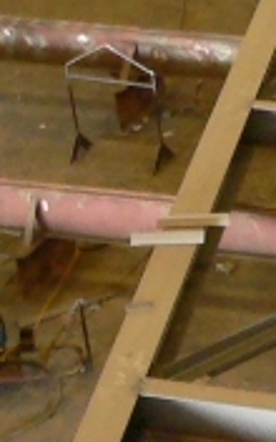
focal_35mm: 218
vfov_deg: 9.5
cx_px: 836
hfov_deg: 5.6
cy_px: -119
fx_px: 2624
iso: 200
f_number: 2.8
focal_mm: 6
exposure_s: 1/4
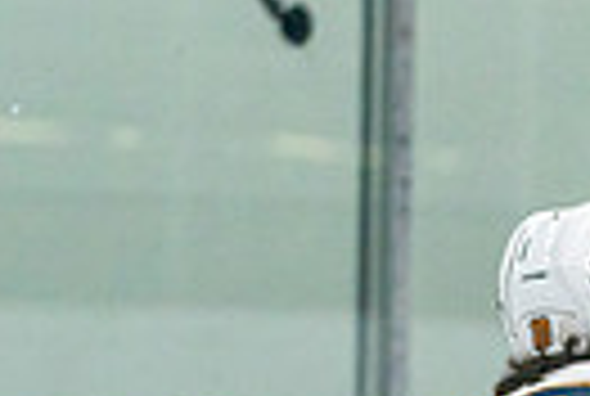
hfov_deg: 3.9
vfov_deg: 2.6
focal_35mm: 527
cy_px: 929
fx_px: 8657
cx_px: 806
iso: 3200
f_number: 2.8
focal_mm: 97
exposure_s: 1/1250
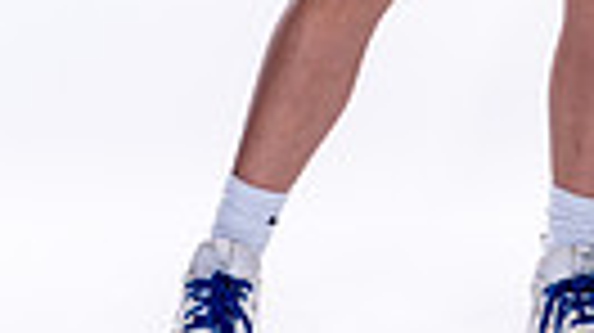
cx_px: 418
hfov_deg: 5.6
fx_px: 6091
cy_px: -513
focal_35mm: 387
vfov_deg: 3.1
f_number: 5.6
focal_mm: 108
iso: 400
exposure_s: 1/250
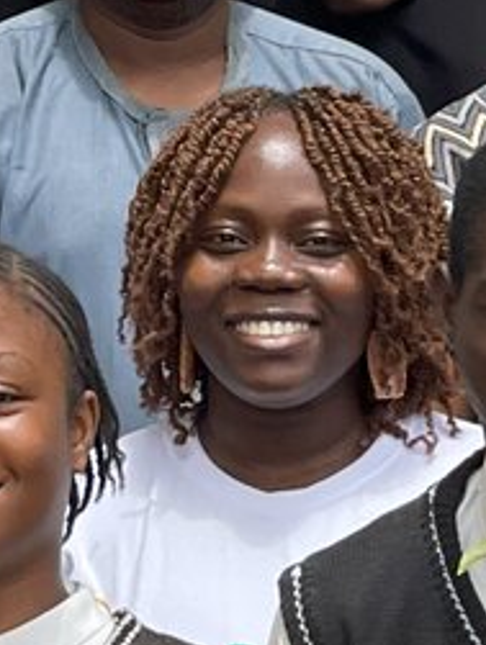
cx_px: 507
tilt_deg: -3.6
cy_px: 725
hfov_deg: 4.5
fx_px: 6180
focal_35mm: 331
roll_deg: +0.9
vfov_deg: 6.0
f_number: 2
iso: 25
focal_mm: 6
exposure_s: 1/1020
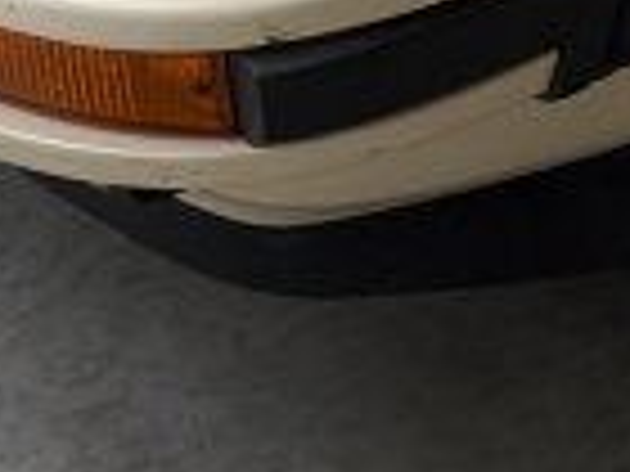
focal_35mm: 175
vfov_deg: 7.5
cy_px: -917
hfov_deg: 10.6
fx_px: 3185
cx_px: 1116
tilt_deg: -22.4
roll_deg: -0.3
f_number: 1.78
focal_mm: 6.76
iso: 64
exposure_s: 1/218
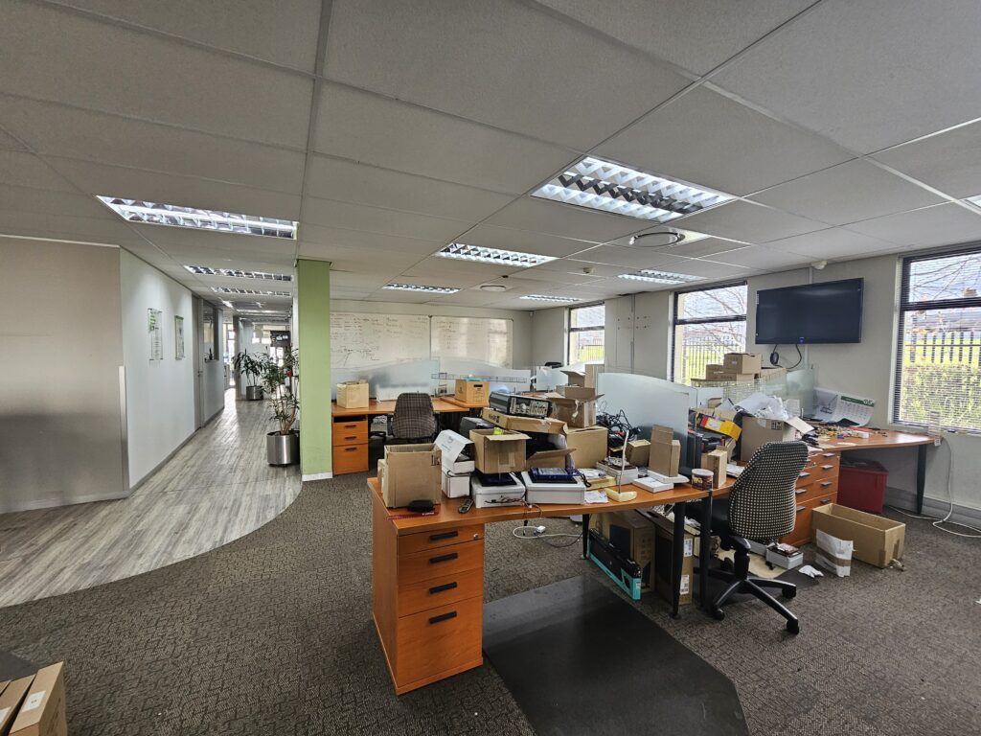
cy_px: 368
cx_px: 490
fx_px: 368
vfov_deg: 89.9
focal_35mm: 13
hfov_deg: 106.2
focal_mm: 2.2
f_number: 2.2
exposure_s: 1/71
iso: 160
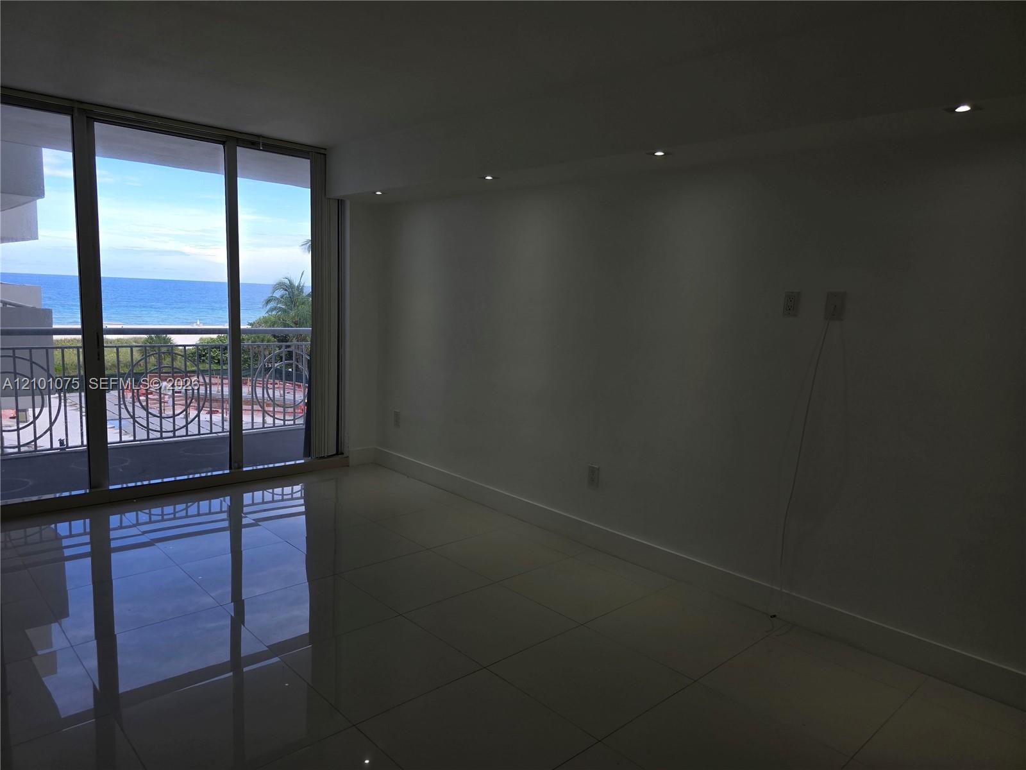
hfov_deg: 73.9
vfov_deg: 58.9
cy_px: 385
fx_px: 682
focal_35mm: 23
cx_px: 513
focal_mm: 6.3
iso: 16
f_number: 1.7
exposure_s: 1/120
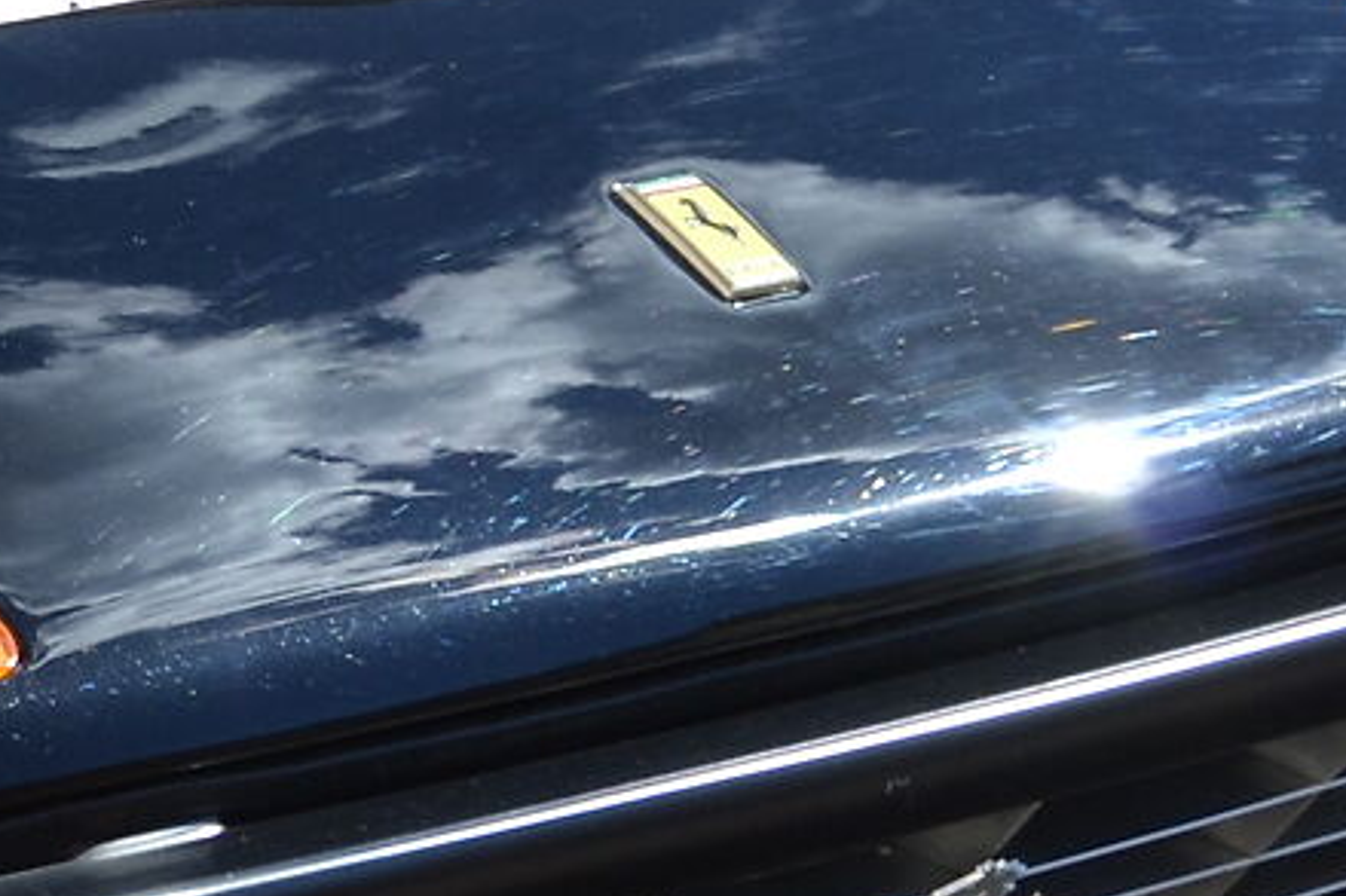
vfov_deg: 5.9
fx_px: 8558
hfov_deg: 8.5
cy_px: -630
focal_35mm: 229
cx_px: -1370
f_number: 8
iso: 100
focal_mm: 28
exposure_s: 1/250
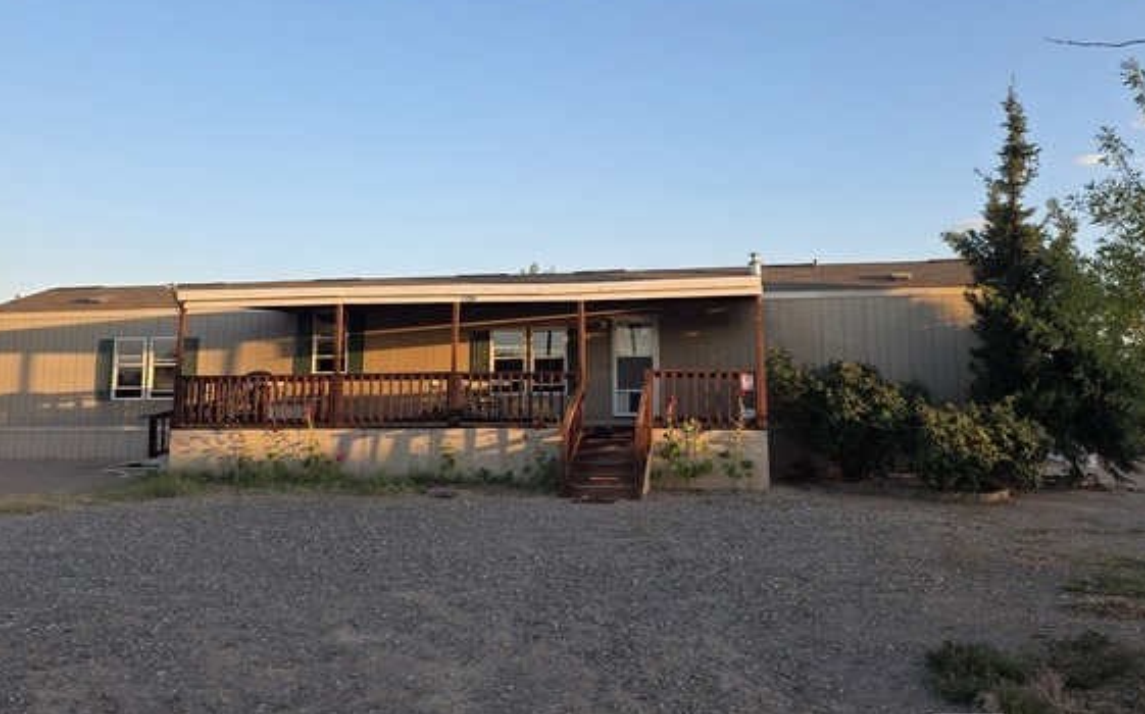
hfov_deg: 64.7
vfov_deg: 42.9
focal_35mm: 29
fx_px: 904
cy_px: 286
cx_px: 577
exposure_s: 1/359
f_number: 1.7
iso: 40
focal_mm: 6.25
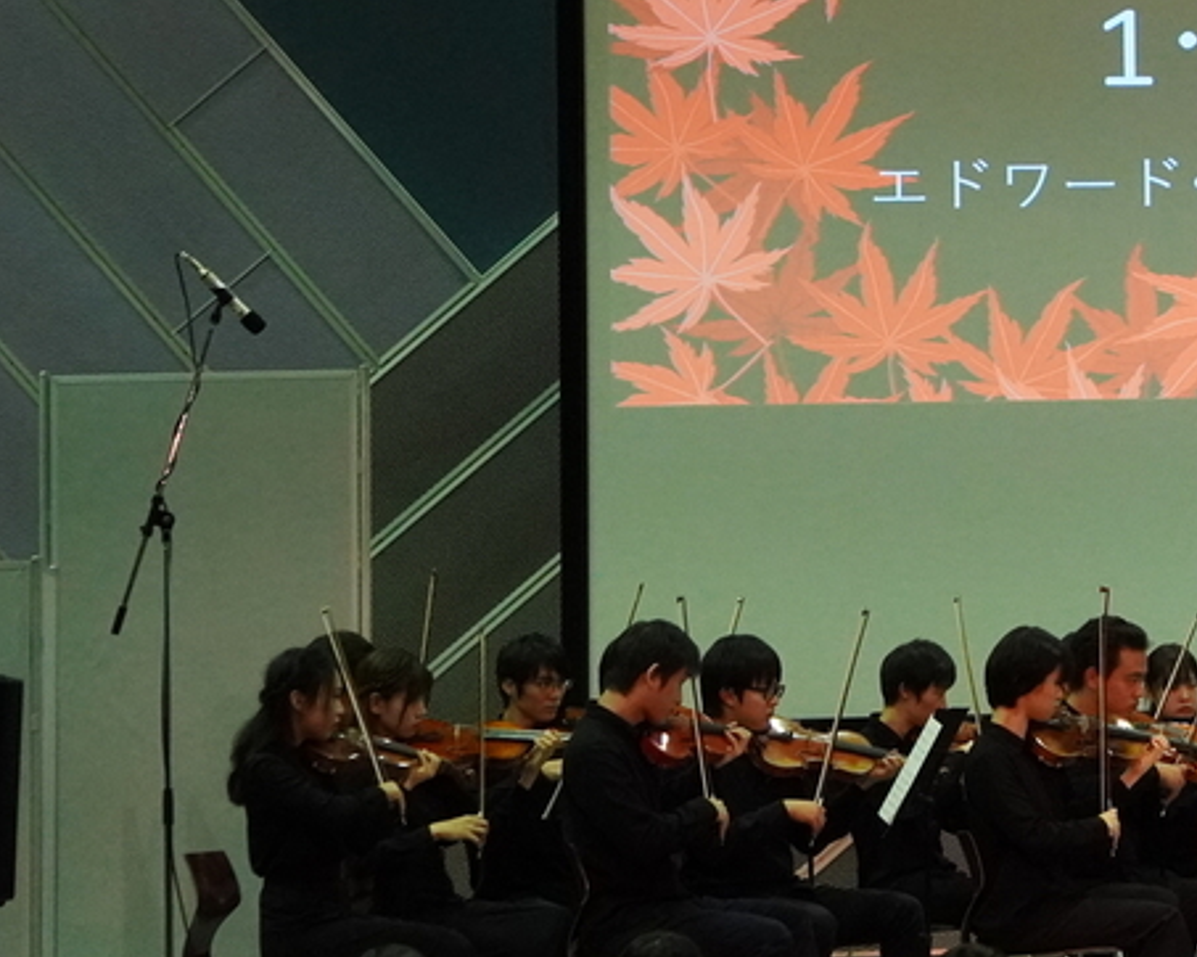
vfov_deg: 7.5
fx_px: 7268
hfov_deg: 9.3
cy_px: 79
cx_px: 1464
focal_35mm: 205
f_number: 6.3
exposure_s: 1/125
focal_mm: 55
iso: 4000
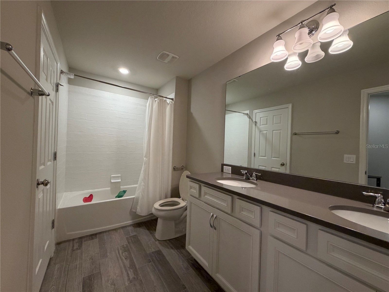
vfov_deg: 85.7
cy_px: 146
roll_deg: -2.2
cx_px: 194
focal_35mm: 14
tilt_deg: +0.4
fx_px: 157
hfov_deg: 102.1
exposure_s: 1/120
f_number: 2.2
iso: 320
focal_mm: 2.22
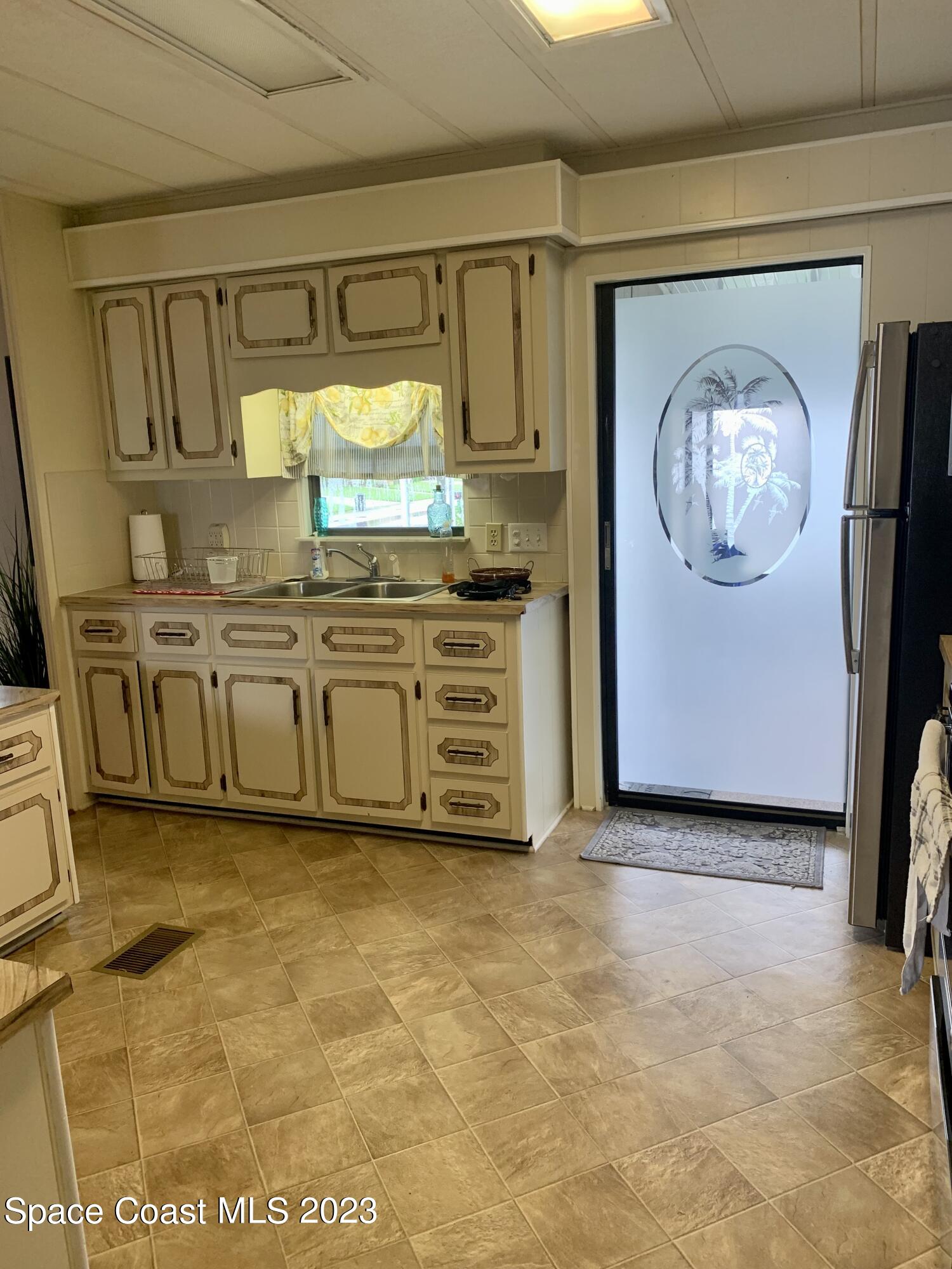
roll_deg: +3.2
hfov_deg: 53.1
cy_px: 634
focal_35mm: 26
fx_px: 953
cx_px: 476
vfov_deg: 67.3
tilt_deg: -9.2
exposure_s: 1/60
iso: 100
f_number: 1.8
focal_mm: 4.25
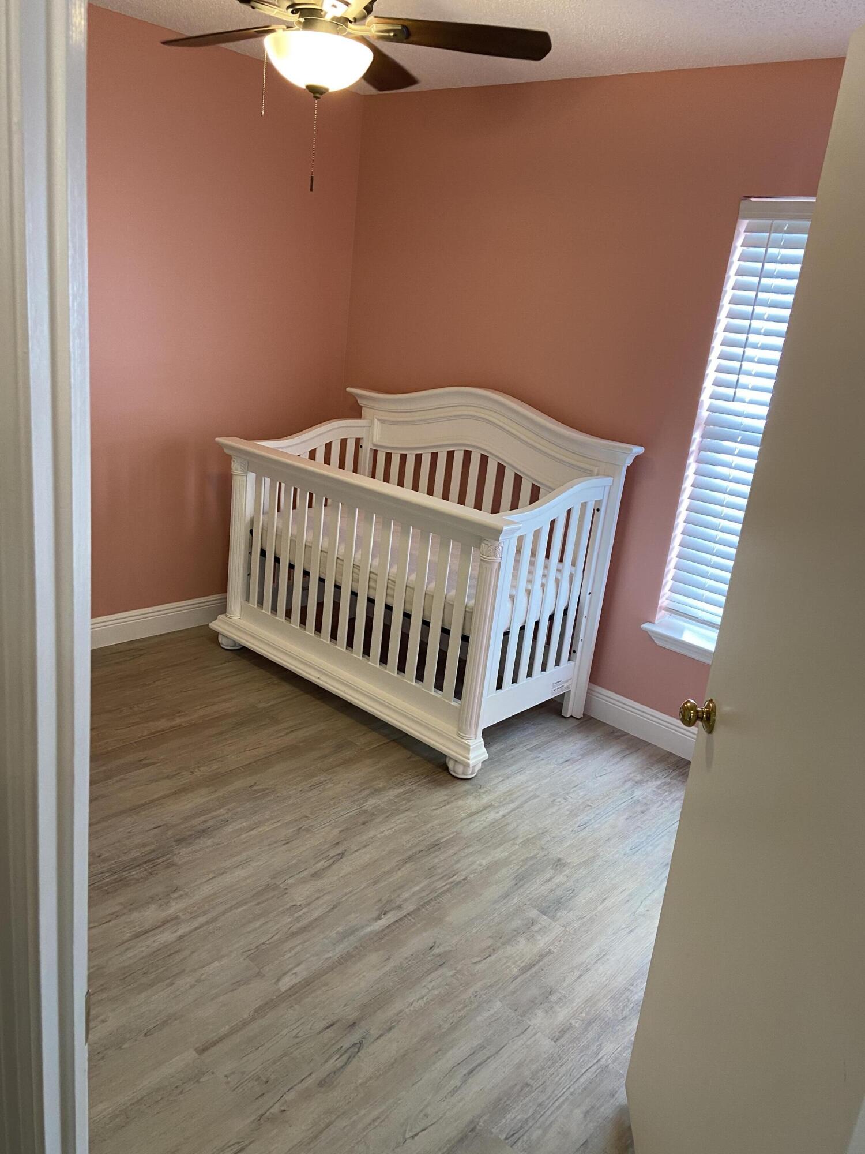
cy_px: 577
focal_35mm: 26
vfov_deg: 67.3
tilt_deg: -18.1
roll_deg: -5.5
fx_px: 866
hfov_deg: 53.1
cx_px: 432
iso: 100
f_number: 1.8
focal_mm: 4.25
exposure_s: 1/60
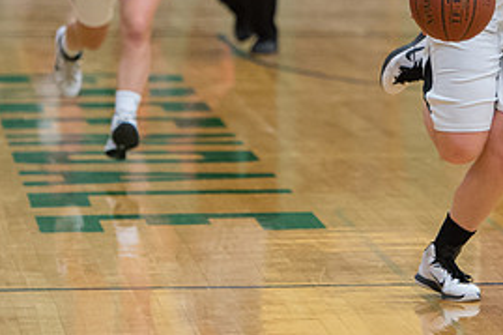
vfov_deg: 3.8
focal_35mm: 361
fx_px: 5041
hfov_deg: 5.7
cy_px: -54
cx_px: 534
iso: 5000
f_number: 2.8
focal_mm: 135
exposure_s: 1/500
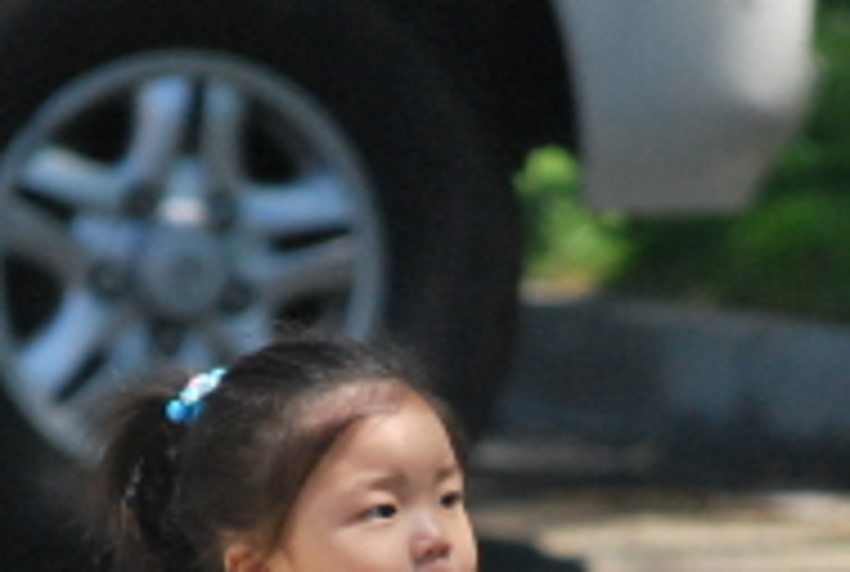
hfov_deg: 2.0
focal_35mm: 1014
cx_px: 472
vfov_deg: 1.4
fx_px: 23998
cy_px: 721
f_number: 5.6
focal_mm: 200
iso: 800
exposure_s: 1/1250
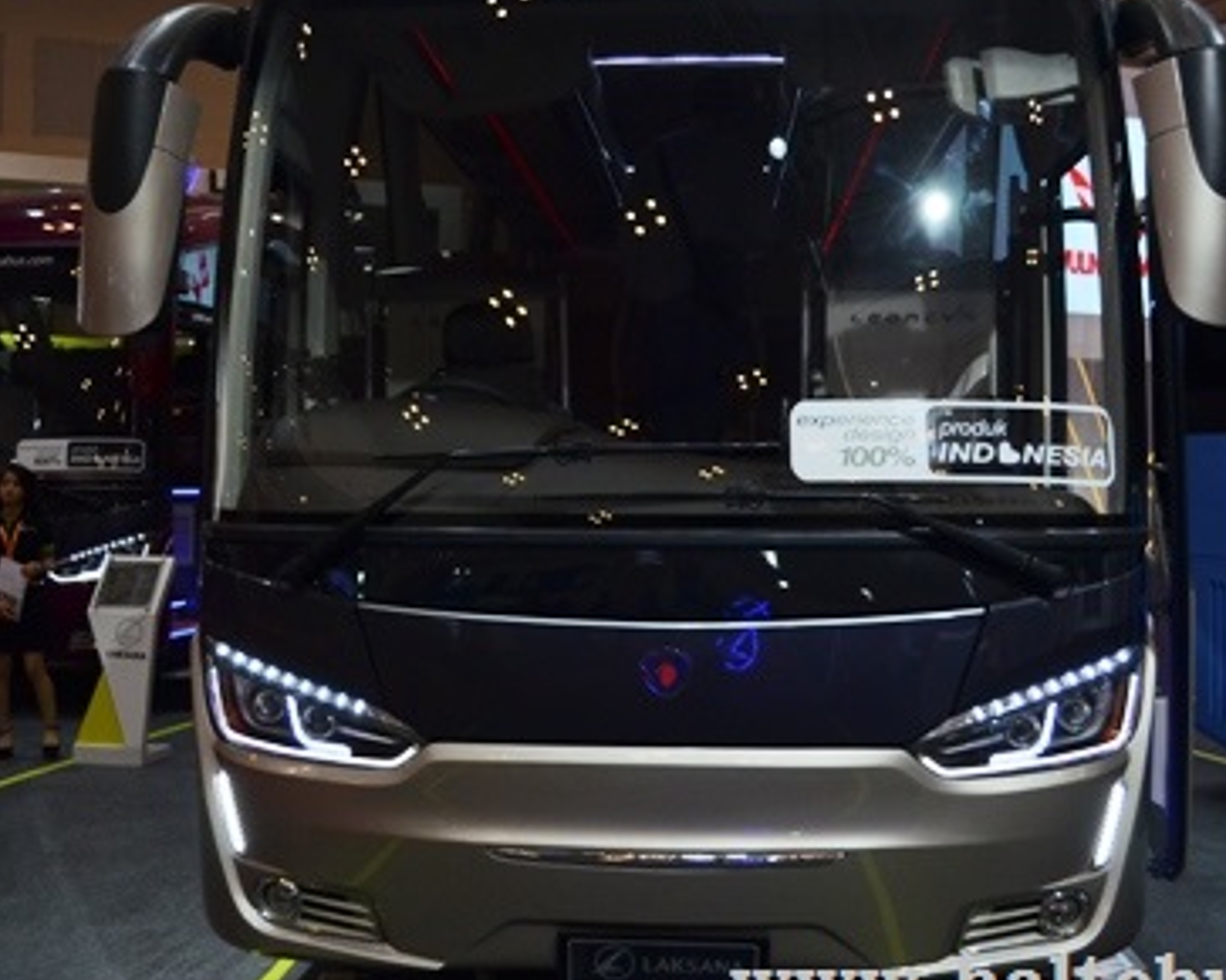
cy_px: 436
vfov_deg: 33.4
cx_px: 608
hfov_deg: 41.2
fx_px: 1632
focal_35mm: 45
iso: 640
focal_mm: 22
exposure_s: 1/800
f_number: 4
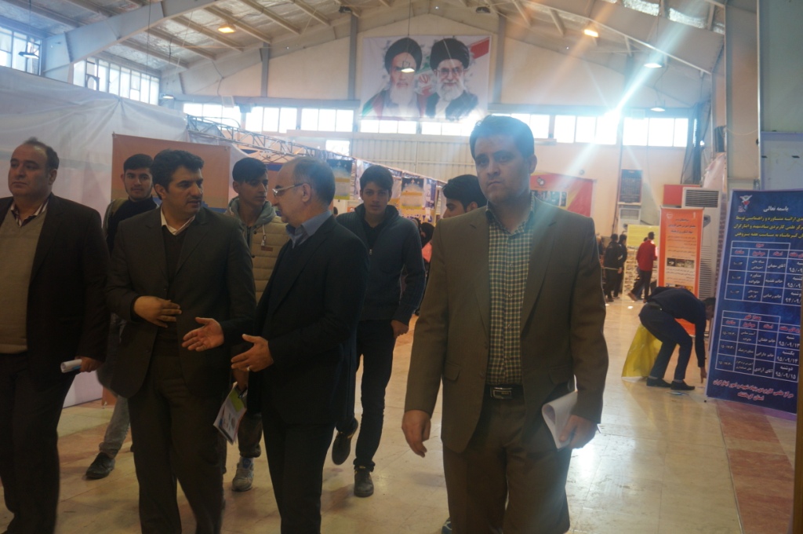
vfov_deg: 32.9
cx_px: 402
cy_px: 267
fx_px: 902
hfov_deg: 48.0
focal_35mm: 40
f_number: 4.5
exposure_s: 1/60
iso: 400
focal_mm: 27
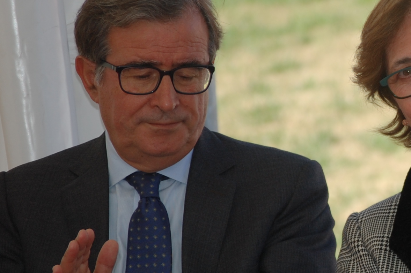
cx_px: 515
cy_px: 106
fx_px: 4461
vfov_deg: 3.5
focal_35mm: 391
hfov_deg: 5.3
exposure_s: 1/500
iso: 200
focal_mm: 102
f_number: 4.8
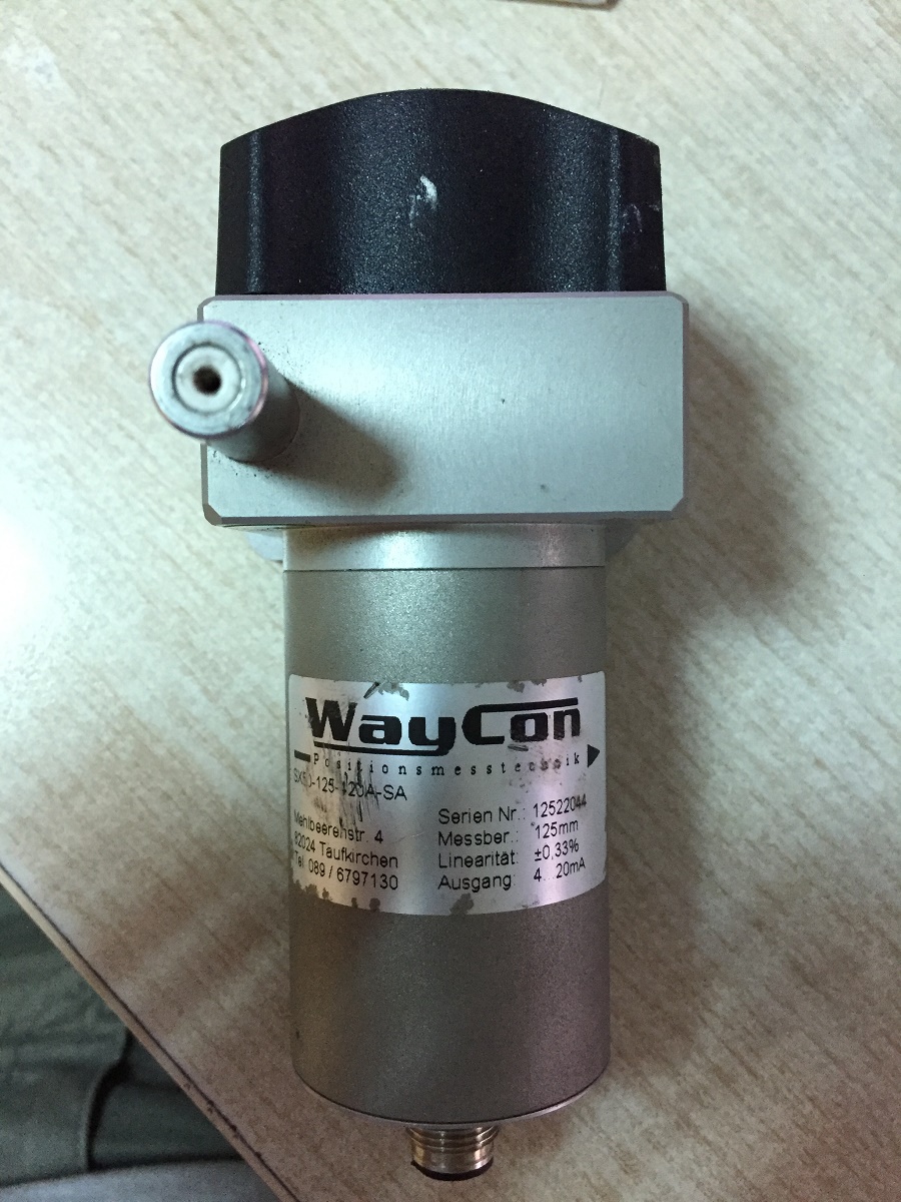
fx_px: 1006
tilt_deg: -84.3
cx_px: 450
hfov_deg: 48.2
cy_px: 601
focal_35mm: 29
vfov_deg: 61.7
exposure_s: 1/25
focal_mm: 4.15
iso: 250
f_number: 2.2
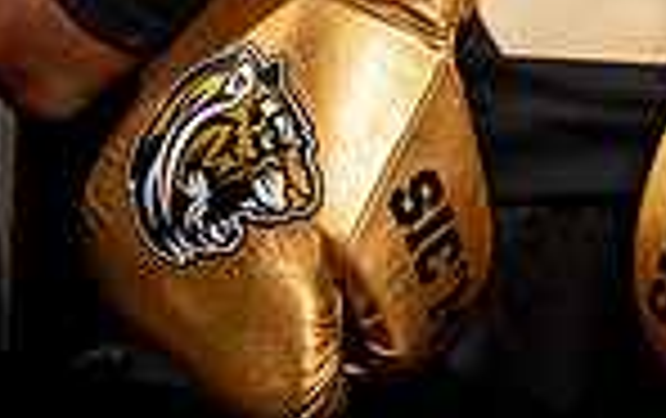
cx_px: 558
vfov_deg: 7.8
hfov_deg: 13.1
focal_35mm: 158
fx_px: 2872
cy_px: -508
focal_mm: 51
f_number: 5.6
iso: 100
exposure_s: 1/320
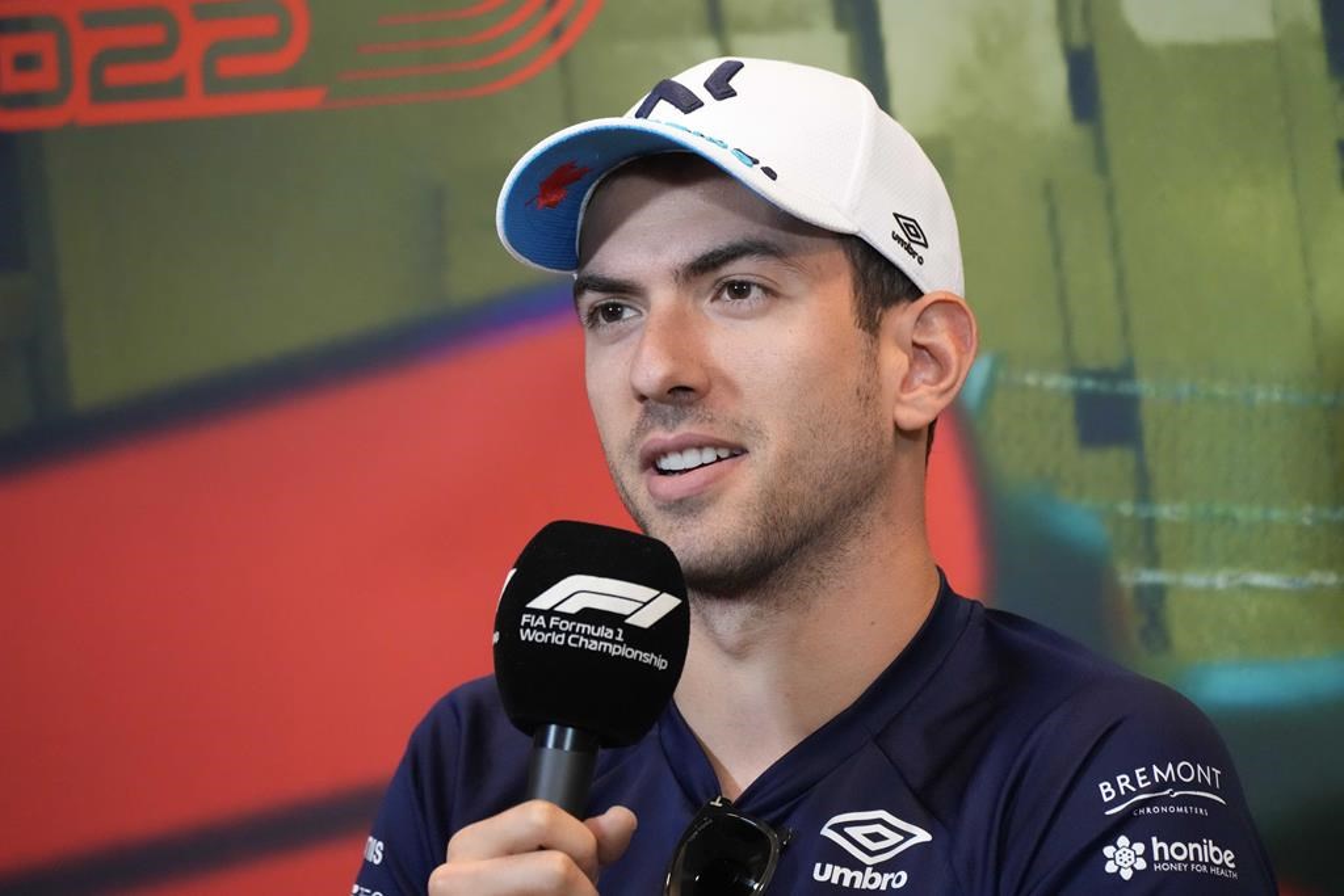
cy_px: 448
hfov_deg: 5.2
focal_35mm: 394
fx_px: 14710
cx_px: 672
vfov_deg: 3.5
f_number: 6.3
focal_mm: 394
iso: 8000
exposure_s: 1/250
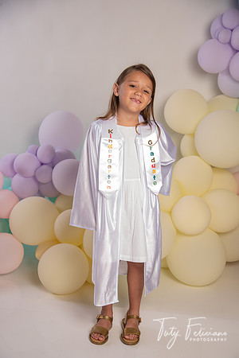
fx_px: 498
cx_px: 120
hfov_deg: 27.0
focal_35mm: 50
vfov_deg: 39.6
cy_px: 179
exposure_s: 1/80
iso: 50
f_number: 4.5
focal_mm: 50
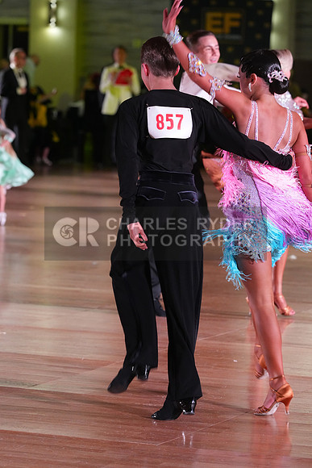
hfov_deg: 8.2
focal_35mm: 167
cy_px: 234
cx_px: 156
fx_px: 2170
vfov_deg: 12.3
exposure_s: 1/200
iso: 4000
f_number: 5.6
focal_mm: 167
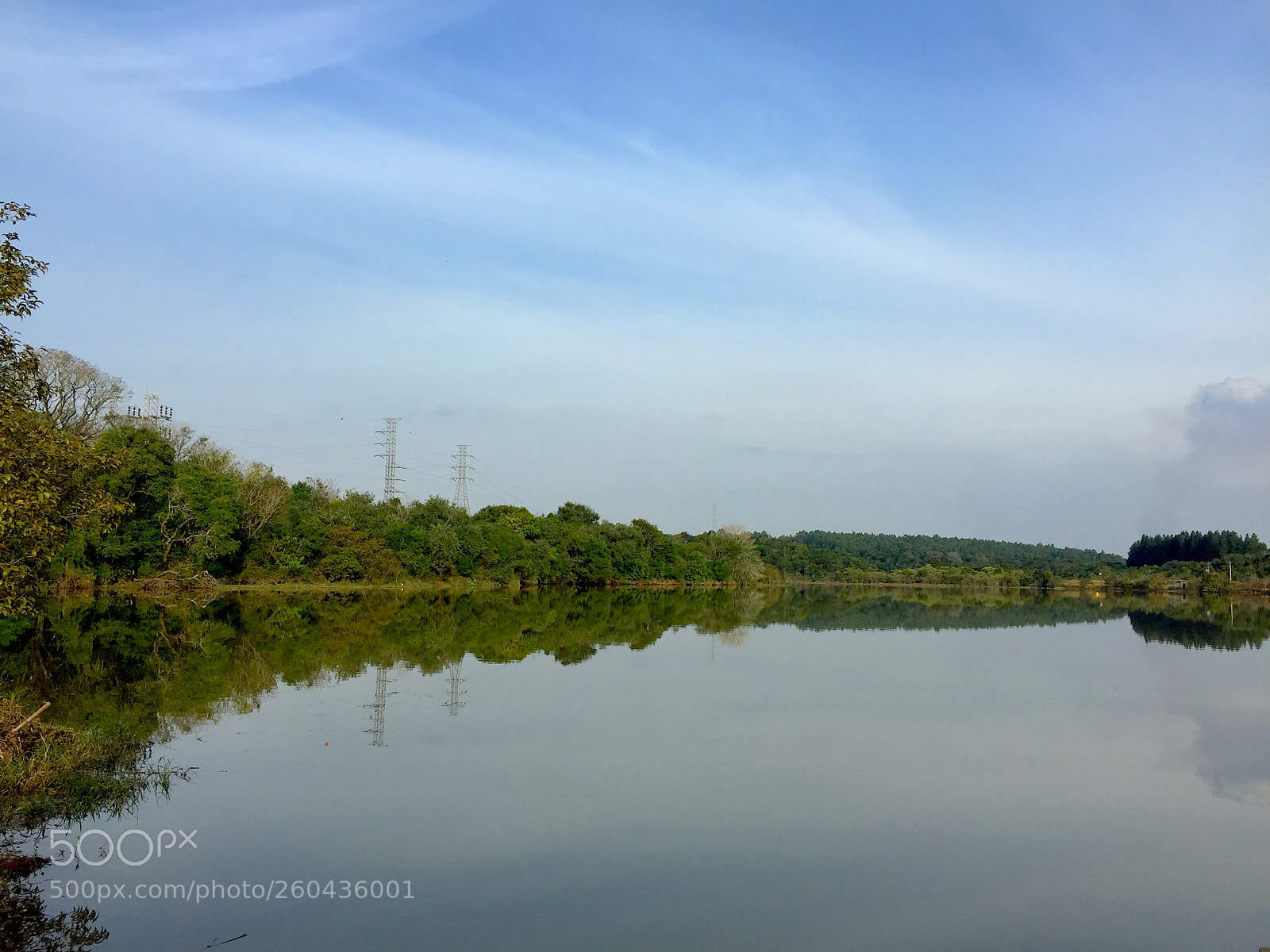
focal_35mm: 29
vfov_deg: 48.2
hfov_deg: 61.7
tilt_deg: +5.9
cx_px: 635
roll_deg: -1.6
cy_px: 476
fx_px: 1064
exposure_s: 1/1464
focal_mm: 4.15
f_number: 2.2
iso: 32
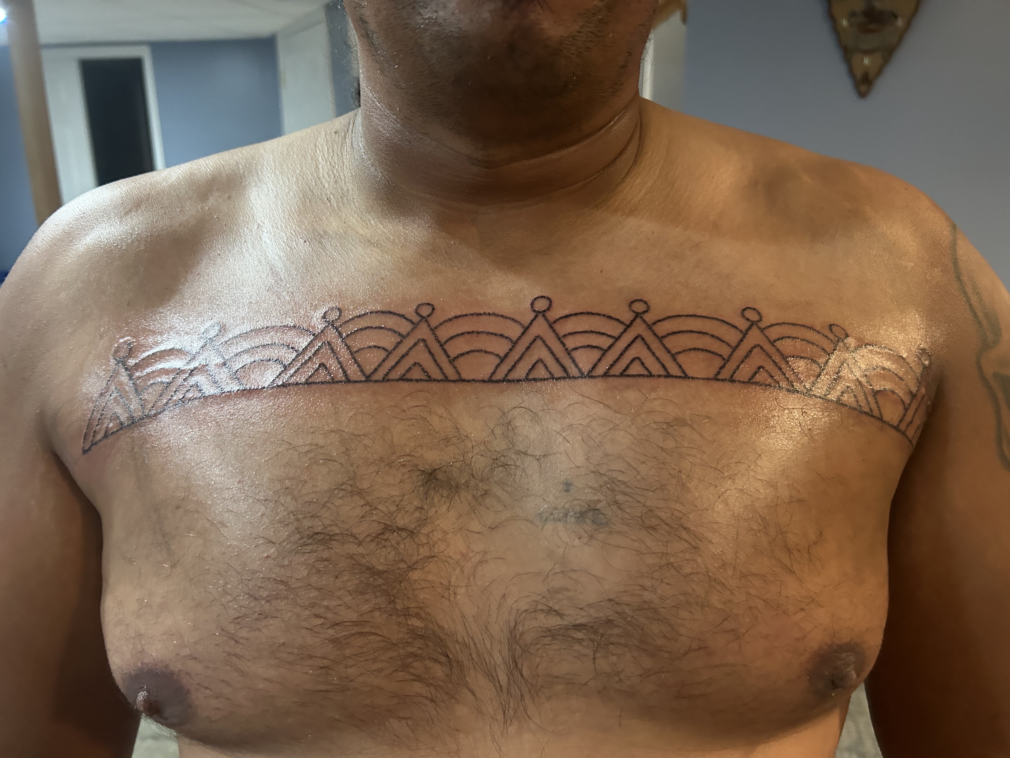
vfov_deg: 53.1
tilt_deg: -17.4
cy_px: 379
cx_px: 505
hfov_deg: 67.3
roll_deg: +0.0
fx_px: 759
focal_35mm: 26
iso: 500
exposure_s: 1/40
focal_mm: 5.7
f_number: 1.5
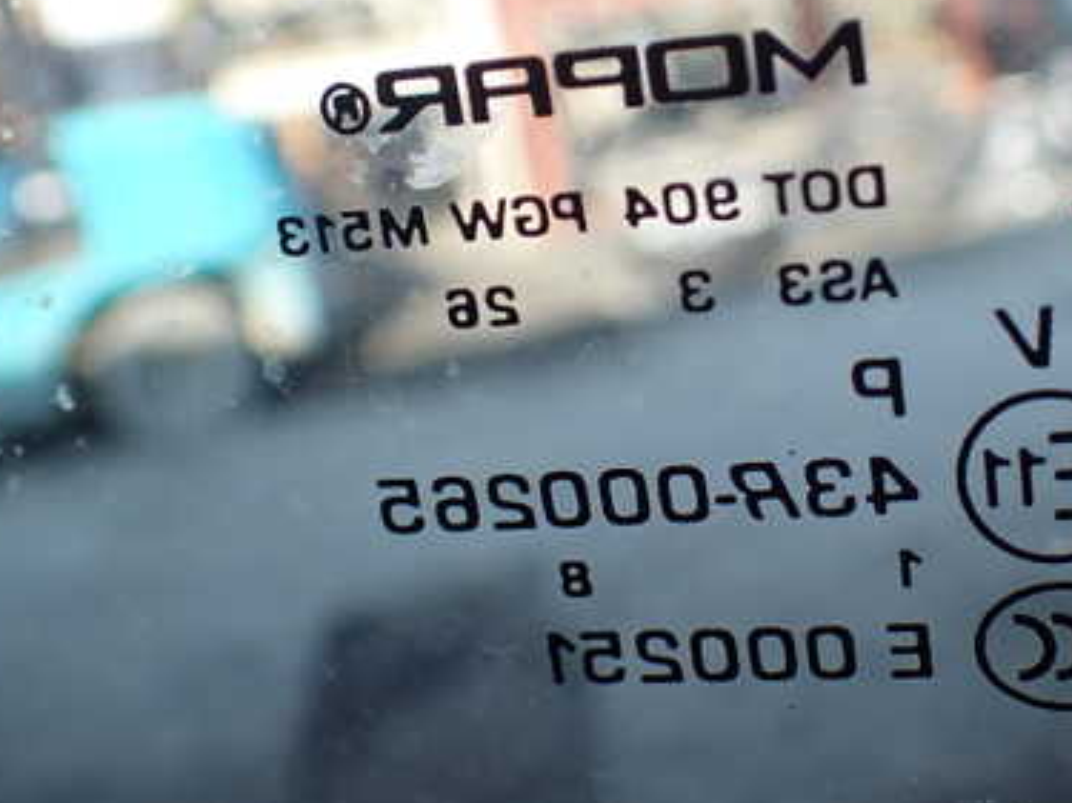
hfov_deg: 39.2
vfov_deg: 30.0
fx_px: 1486
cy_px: 254
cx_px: 723
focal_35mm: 48
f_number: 2.3
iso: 100
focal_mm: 5.4
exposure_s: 1/125
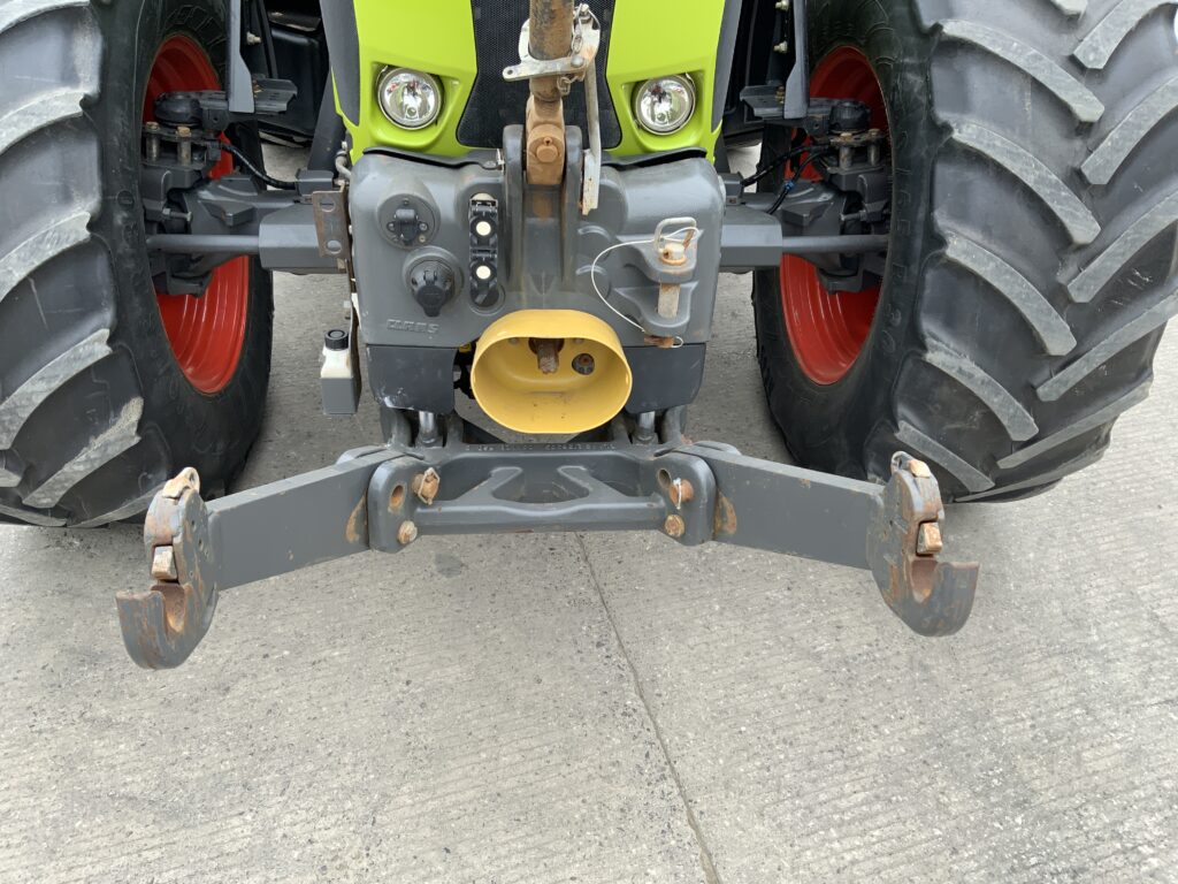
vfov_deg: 48.2
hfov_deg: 61.7
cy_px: 442
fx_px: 987
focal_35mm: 29
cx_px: 589
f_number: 1.8
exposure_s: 1/158
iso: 16
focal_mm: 3
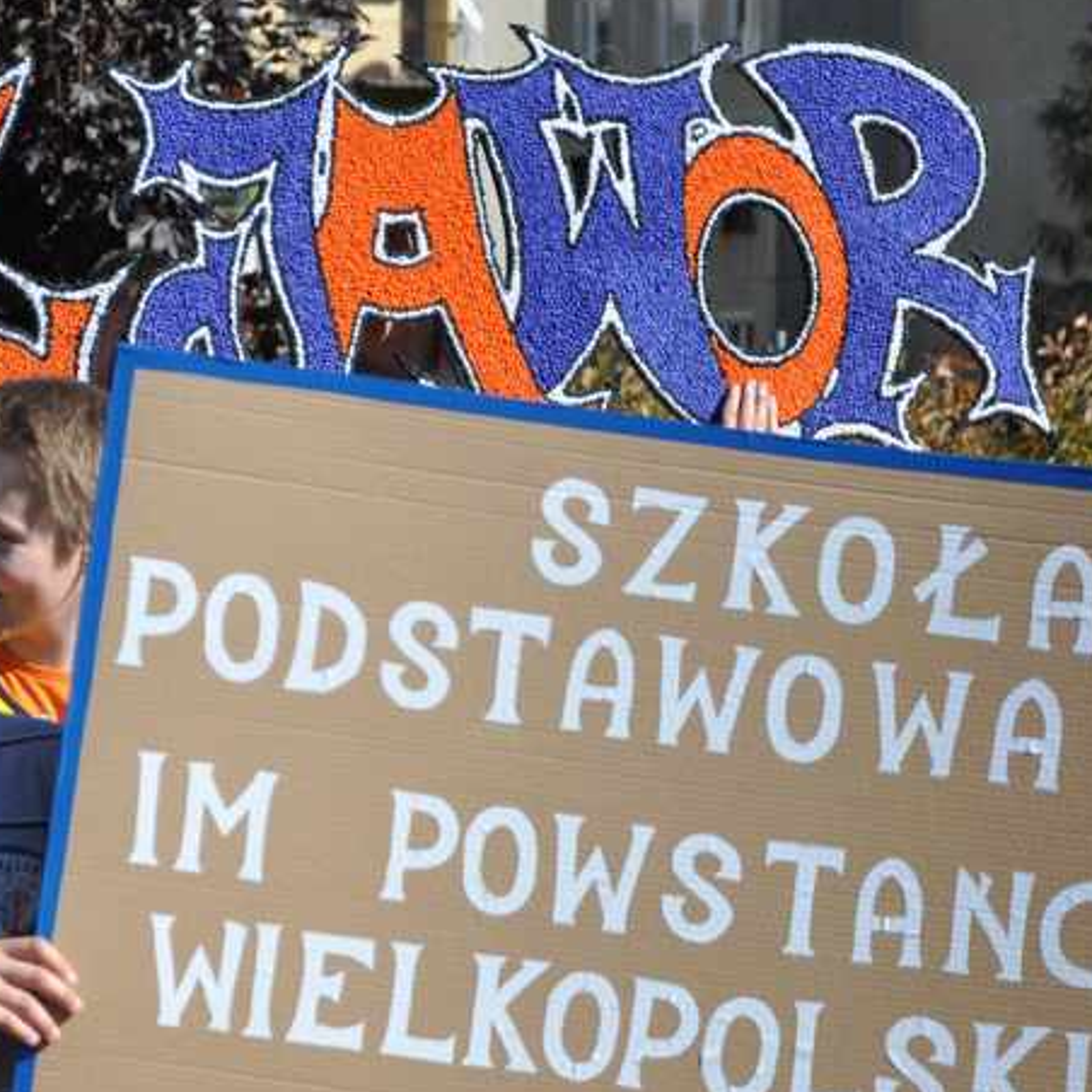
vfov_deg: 9.8
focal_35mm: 179
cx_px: 80
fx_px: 6389
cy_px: 650
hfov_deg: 9.7
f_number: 5.3
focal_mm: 62
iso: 500
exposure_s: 1/3000
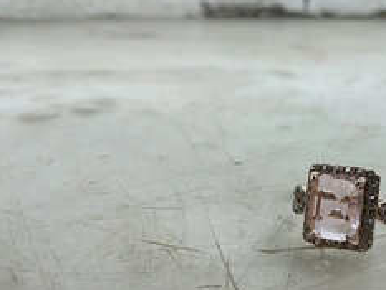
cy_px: 215
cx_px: 315
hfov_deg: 38.0
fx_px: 536
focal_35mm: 48
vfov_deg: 29.8
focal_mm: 3
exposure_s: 1/120
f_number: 1.8
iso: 40
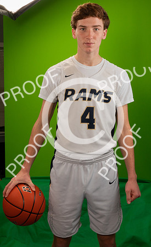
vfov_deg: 42.0
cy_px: 114
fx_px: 321
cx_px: 60
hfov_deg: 26.4
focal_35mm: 48
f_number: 20
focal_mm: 24
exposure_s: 1/60
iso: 800
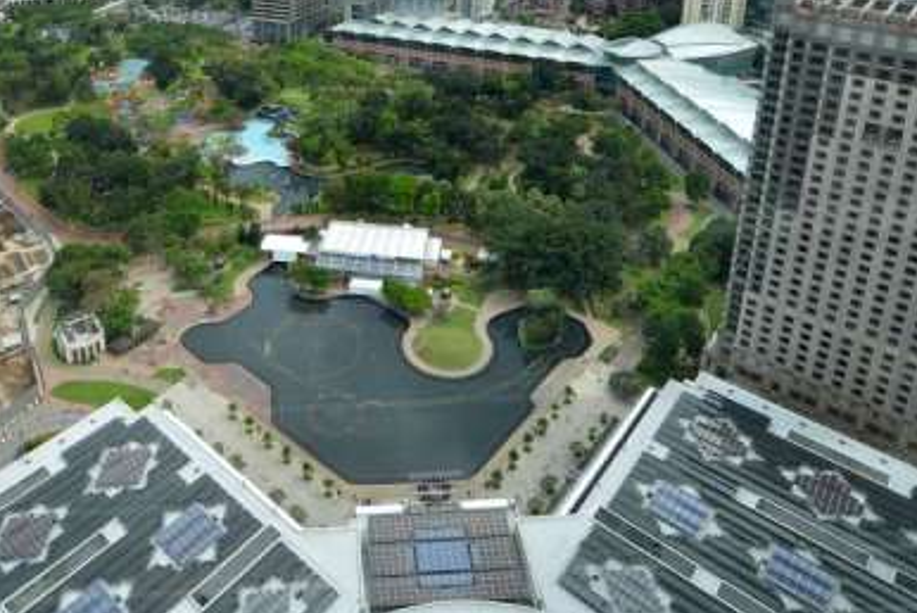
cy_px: 50
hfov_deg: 62.9
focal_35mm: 29
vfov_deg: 41.2
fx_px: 739
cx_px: 356
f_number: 5.6
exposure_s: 1/125
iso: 100
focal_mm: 14
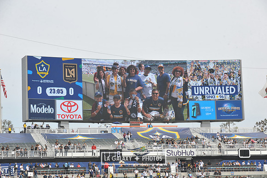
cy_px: 89
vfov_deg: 11.8
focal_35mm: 116
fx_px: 860
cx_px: 134
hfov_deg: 17.7
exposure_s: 1/400
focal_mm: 116
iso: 200
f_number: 10
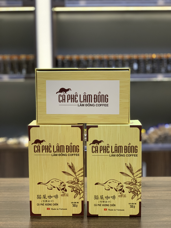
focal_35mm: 52
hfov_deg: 28.0
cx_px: 86
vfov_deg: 36.8
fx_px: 343
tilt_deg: -6.1
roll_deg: +1.0
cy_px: 114
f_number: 2.4
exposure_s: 1/60
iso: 250
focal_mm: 6
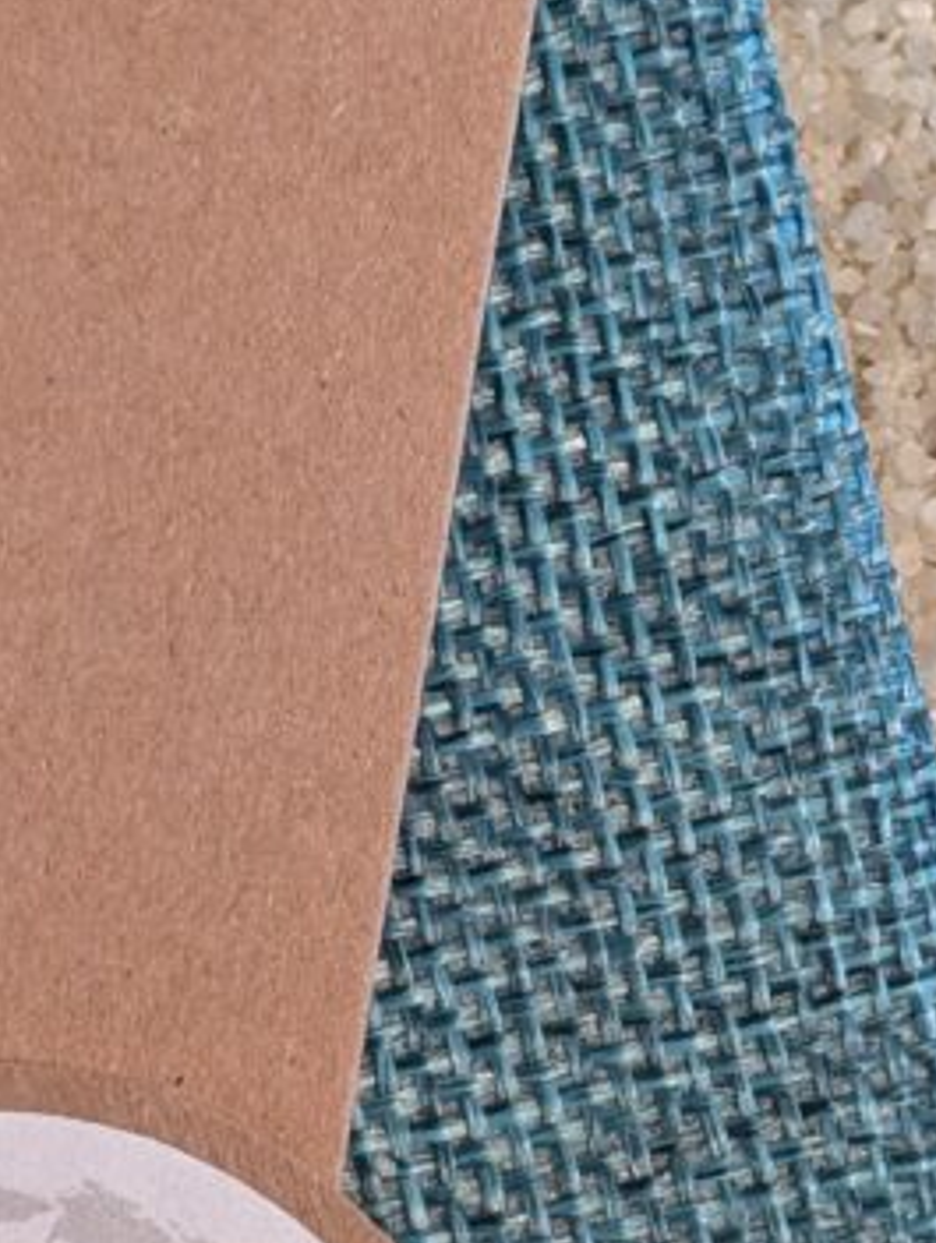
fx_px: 5107
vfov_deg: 13.9
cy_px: 533
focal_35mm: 142
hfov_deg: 10.5
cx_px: 438
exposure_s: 1/100
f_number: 1.68
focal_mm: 6.9
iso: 173
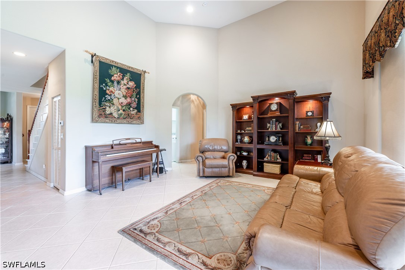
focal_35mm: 14
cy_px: 135
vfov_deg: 81.1
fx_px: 157
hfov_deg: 104.3
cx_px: 202
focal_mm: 14
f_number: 11
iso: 125
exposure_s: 1/1.25
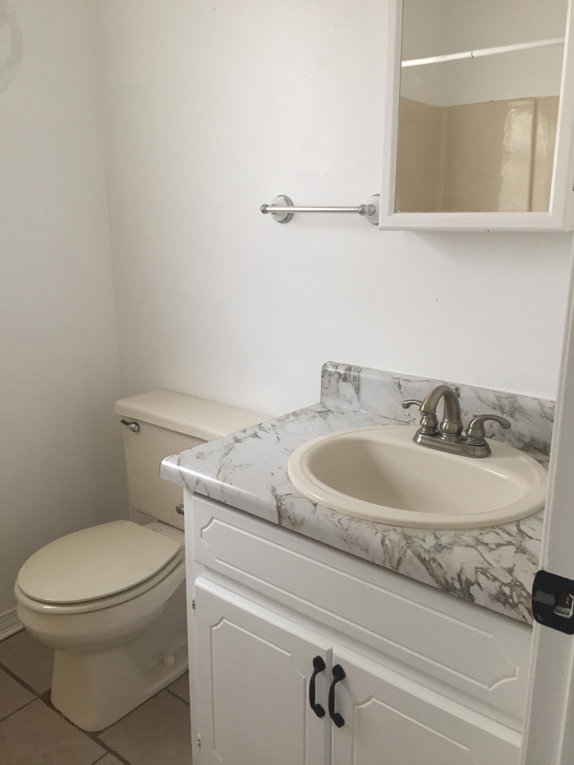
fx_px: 641
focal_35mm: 29
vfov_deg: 61.7
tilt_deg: -14.6
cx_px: 287
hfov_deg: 48.2
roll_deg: +0.1
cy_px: 382
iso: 100
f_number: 2.2
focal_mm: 4.15
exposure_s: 1/30
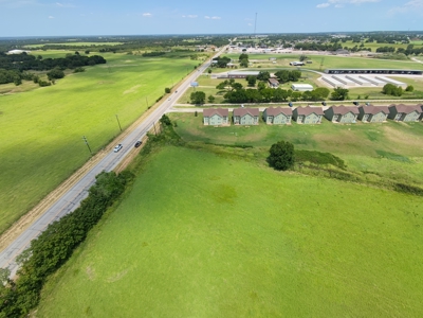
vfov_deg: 78.1
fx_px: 196
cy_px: 159
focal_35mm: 16
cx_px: 212
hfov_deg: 94.5
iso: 103
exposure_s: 1/1365
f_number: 2.55
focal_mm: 16
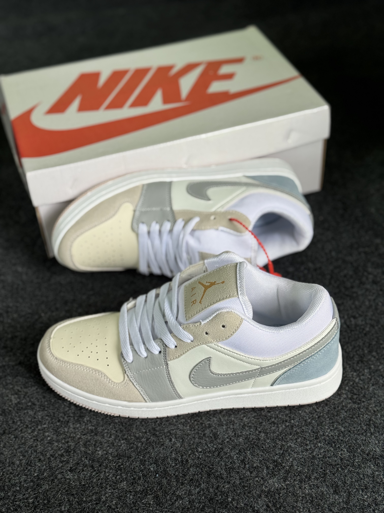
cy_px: 256
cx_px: 192
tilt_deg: -41.9
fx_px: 710
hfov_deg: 30.3
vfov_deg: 39.7
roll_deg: +4.6
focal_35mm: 48
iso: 64
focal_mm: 6.76
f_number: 1.78
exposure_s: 1/428
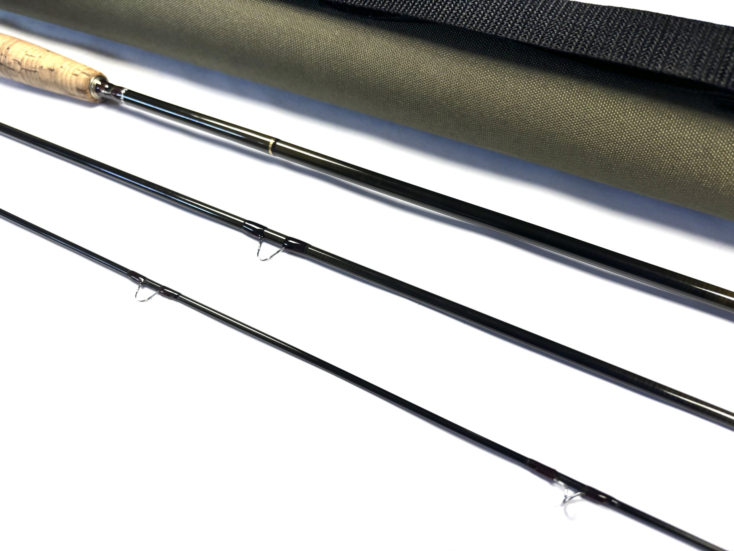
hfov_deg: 67.3
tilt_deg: -56.0
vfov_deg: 53.1
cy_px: 276
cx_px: 367
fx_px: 551
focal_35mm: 26
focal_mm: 5.96
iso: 64
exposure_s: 1/121
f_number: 1.6
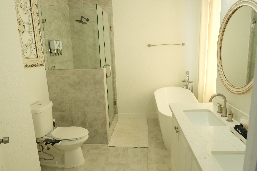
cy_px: 86
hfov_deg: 73.7
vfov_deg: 53.1
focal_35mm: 24
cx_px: 128
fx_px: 171
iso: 3200
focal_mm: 16
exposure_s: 1/100
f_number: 8
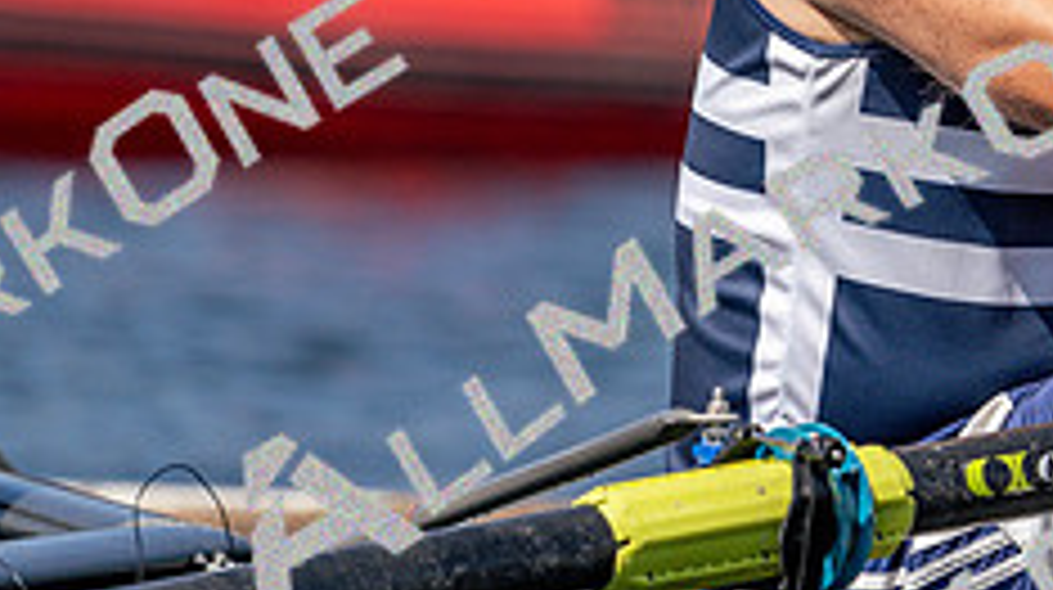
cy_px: -65
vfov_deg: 1.0
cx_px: 1156
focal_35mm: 1223
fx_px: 34109
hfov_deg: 1.8
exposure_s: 1/2000
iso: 250
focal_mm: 470
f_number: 6.3
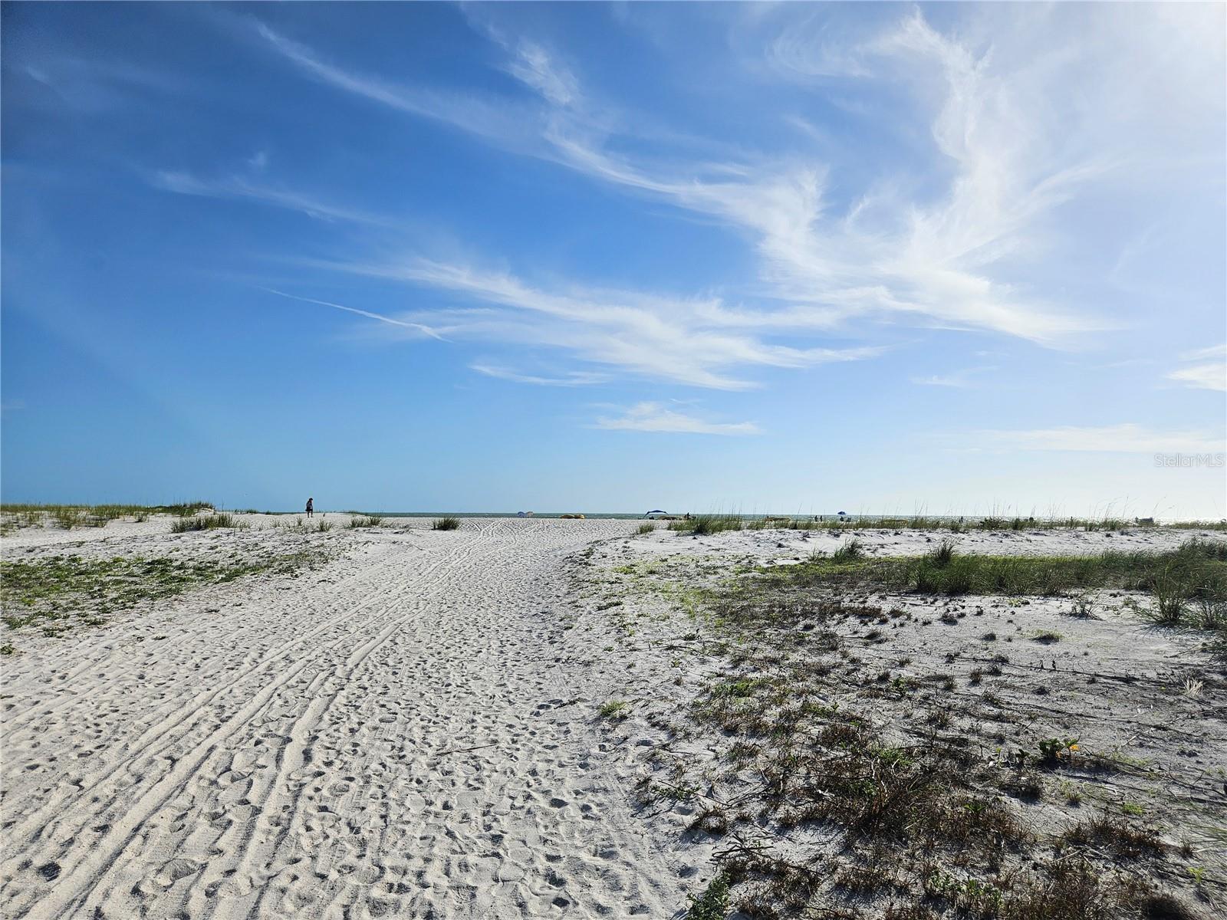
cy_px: 460
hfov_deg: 73.9
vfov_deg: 58.9
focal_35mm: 23
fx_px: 815
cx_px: 614
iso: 25
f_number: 1.8
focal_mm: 5.4
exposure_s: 1/4469
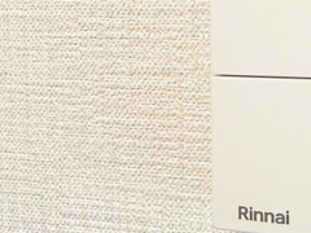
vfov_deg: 19.1
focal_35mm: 75
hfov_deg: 22.3
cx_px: 441
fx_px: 674
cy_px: -1
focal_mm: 2.22
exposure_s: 1/100
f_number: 2.2
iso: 160
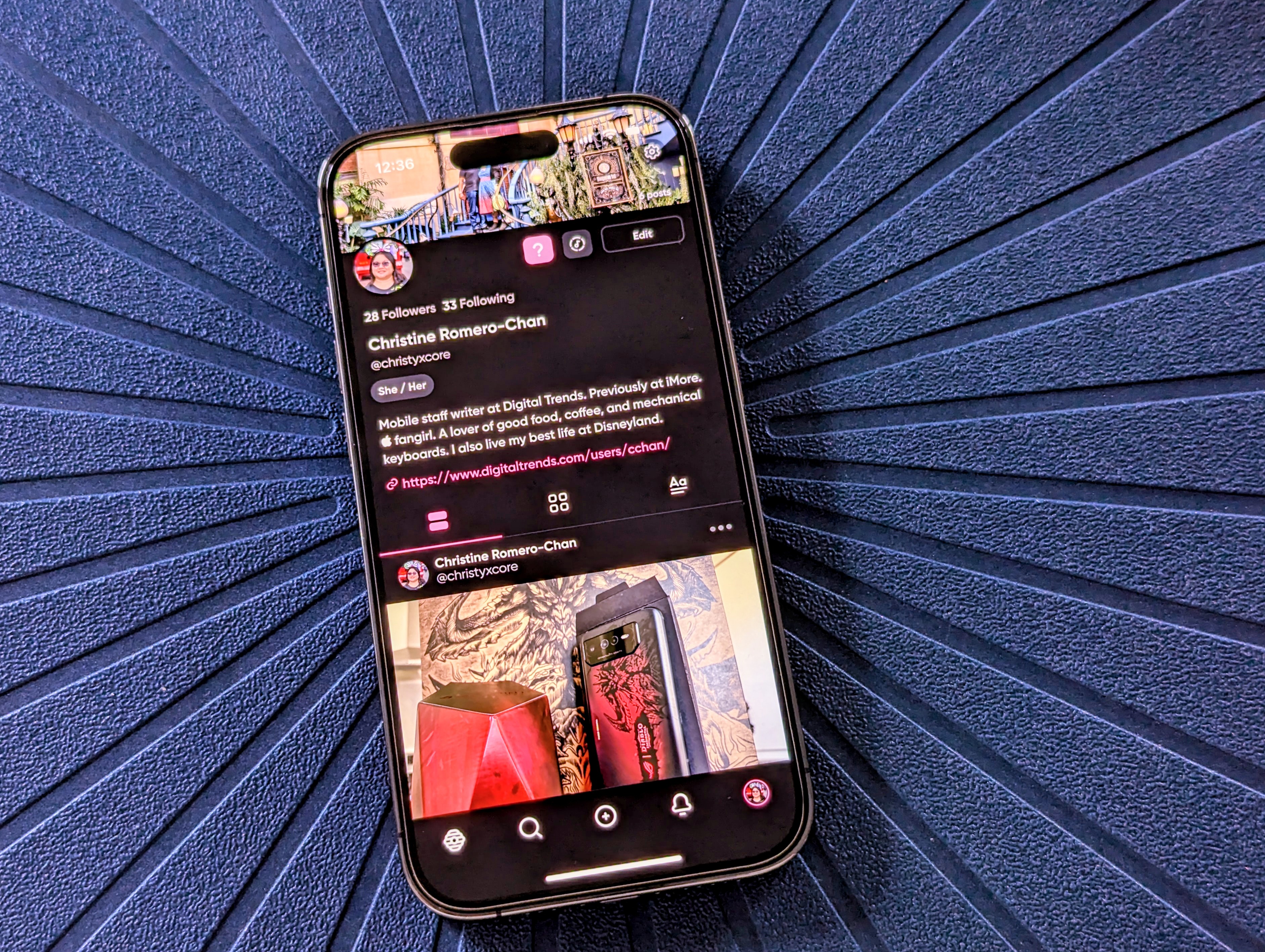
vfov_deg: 28.1
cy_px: 498
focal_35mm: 52
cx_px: 615
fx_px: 1903
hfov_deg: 36.8
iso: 44
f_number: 1.85
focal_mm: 6.81
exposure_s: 1/54.4
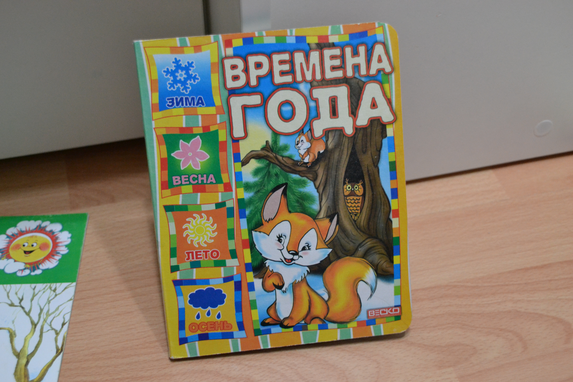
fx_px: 955
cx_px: 286
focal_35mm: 60
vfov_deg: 22.6
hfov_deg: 33.4
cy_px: 191
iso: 2000
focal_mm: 40
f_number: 4.8
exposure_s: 1/60
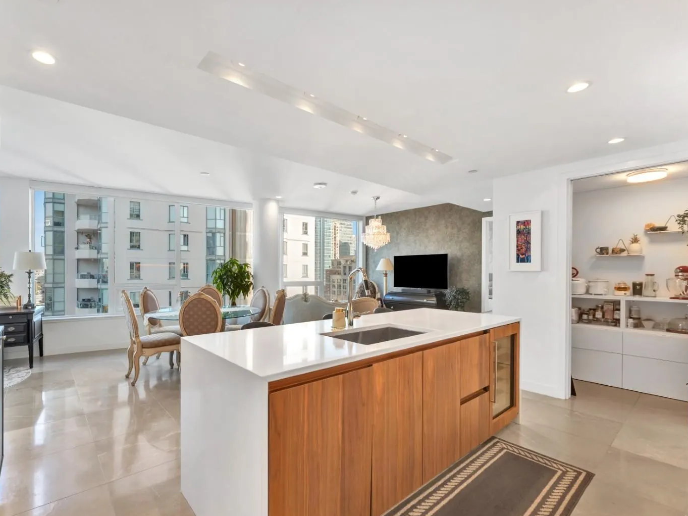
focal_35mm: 16
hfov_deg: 93.8
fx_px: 318
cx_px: 291
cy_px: 268
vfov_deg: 78.1
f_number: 8
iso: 400
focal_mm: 14
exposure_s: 1/30
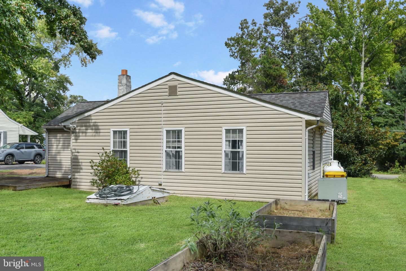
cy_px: 136
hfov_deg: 54.4
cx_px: 203
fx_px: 395
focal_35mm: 35
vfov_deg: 37.9
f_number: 8
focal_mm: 35
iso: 400
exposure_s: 1/1600
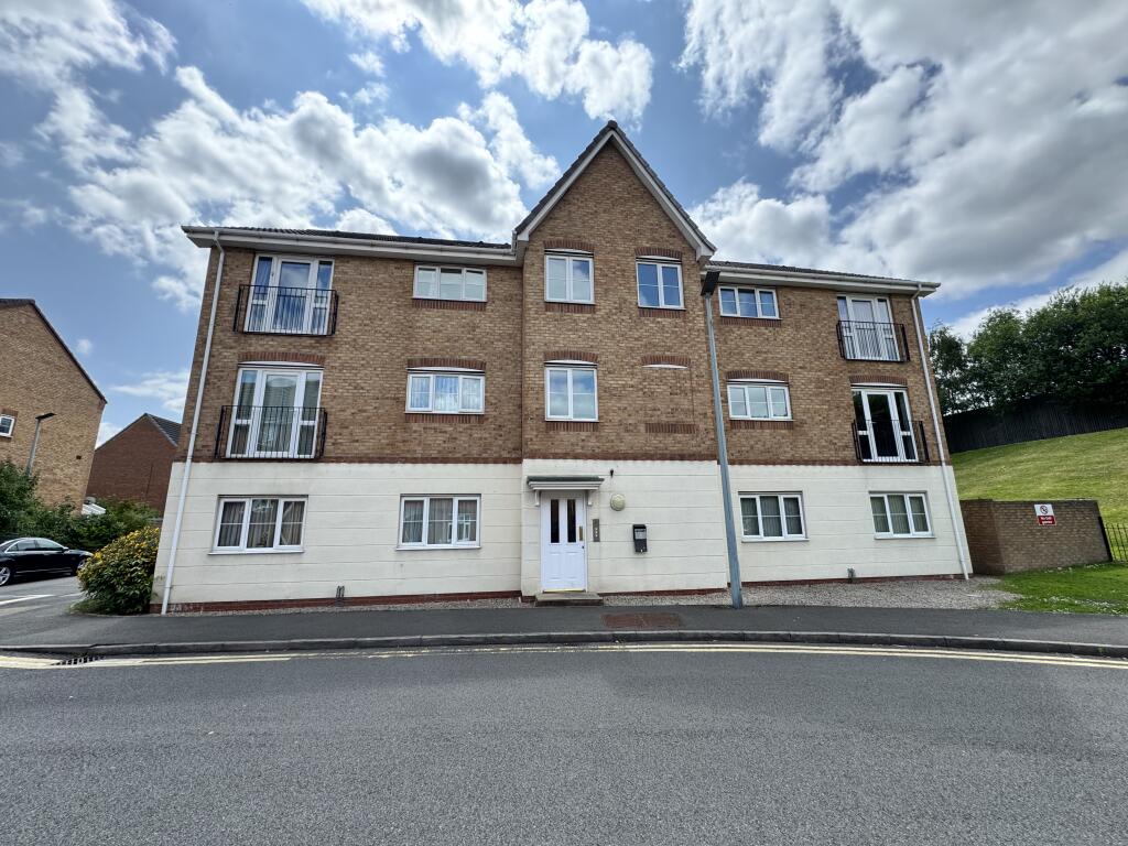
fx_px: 456
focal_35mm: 14
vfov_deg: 85.7
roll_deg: +1.0
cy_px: 423
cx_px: 564
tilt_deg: +12.6
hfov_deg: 102.1
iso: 50
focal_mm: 2.22
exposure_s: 1/980
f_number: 2.2
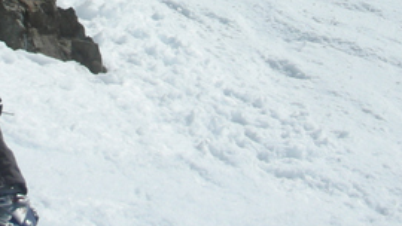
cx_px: 189
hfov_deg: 18.9
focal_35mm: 113
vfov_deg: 10.2
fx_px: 1205
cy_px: -152
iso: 50
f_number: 8.5
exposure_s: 1/268
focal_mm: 5.8
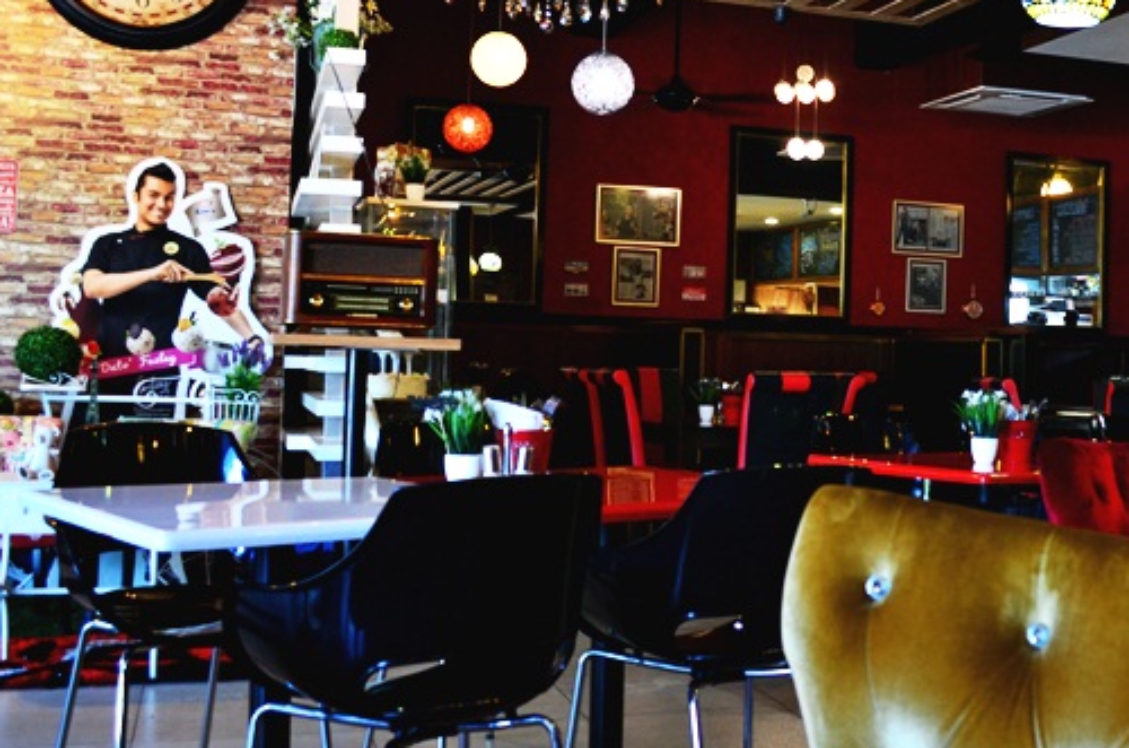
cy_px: 277
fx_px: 1408
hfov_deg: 42.9
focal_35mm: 45
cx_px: 786
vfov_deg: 29.6
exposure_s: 1/25
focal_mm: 20
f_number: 5
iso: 400
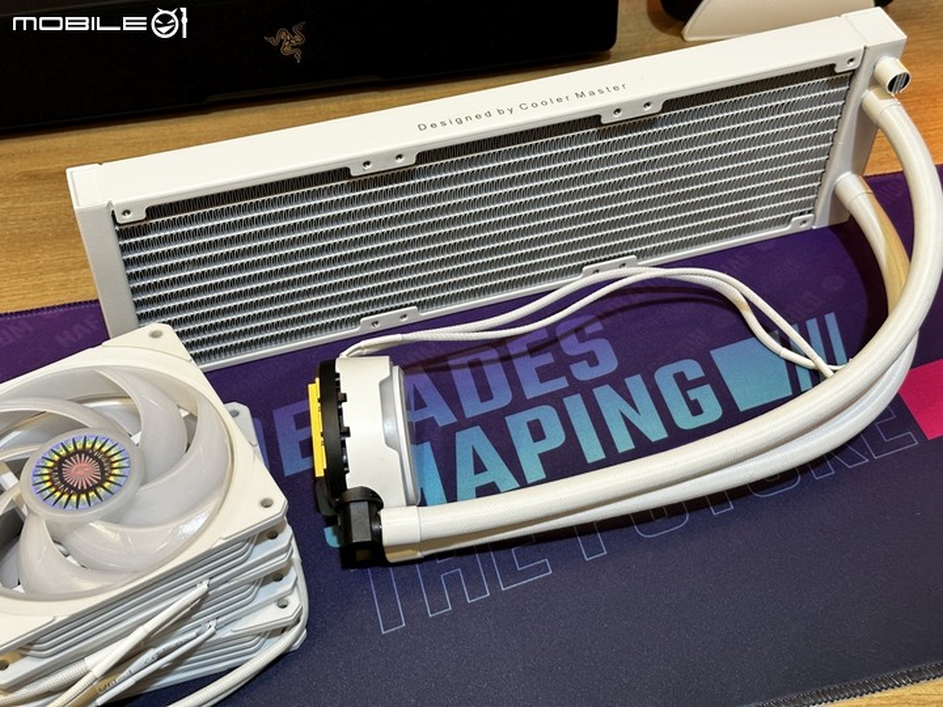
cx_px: 472
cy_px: 354
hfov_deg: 39.7
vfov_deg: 30.3
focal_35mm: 48
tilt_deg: -46.5
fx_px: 1308
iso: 200
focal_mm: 6.86
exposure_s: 1/40
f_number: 1.78
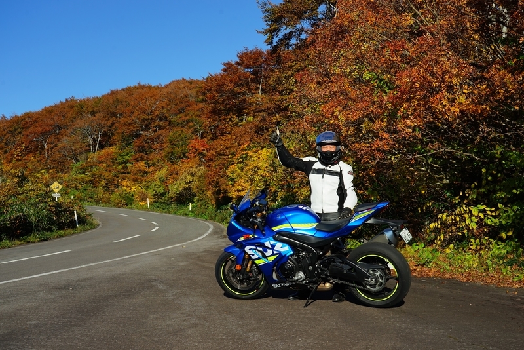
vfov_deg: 27.5
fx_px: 713
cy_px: 175
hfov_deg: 40.3
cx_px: 262
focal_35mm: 49
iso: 100
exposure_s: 1/200
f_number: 11
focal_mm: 49
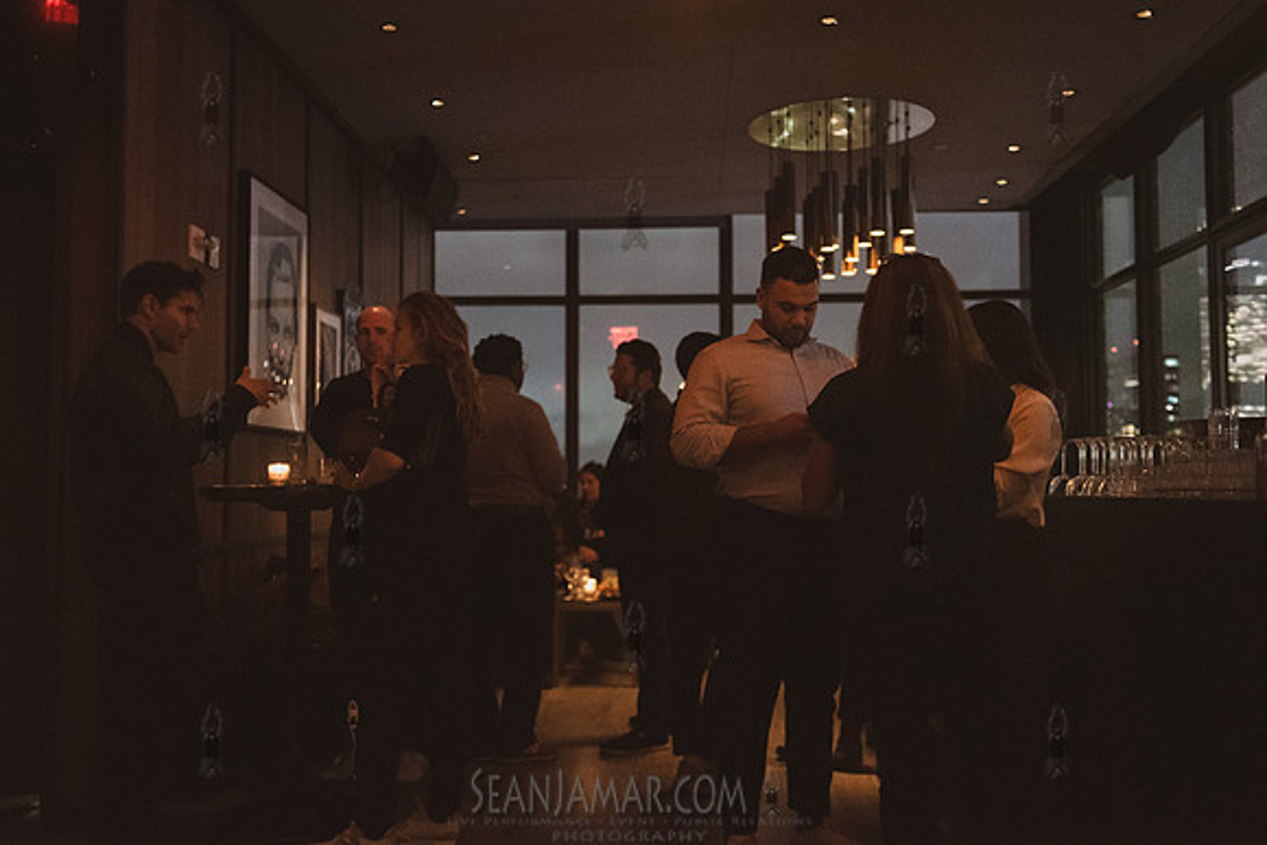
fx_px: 1251
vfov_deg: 37.3
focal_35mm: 36
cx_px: 628
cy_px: 423
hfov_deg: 53.7
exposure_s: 1/125
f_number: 2.2
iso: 8000
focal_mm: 35
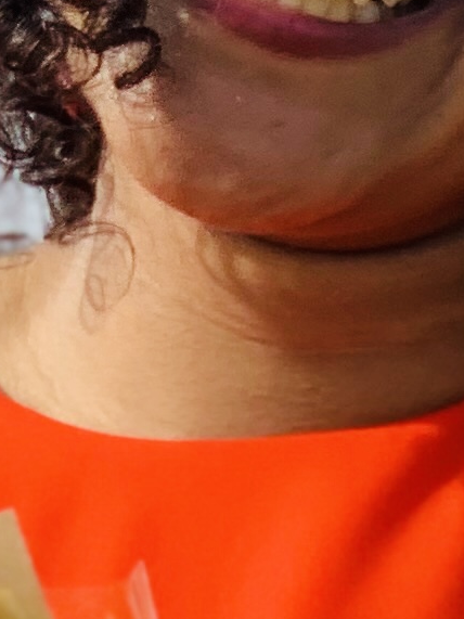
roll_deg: +4.4
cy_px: 877
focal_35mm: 367
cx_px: 275
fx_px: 6562
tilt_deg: -4.1
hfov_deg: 4.0
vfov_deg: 5.4
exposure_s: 1/475
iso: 16
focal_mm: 6
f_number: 2.4
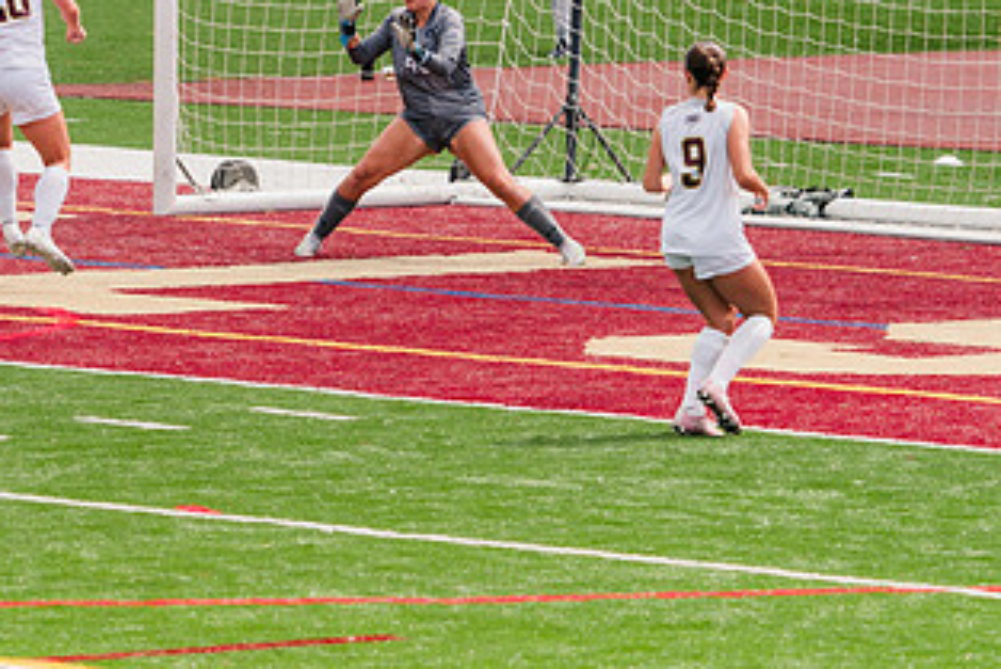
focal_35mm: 543
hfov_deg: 3.8
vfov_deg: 2.5
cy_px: 194
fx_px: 15105
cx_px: 147
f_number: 5.6
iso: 400
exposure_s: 1/1600
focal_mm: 293
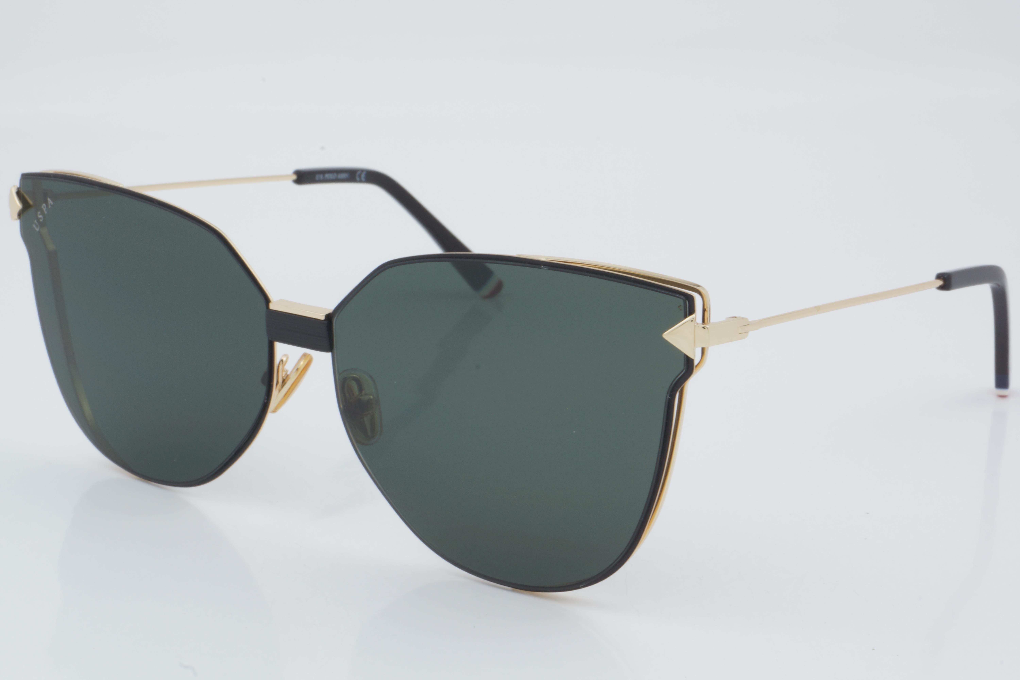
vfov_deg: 18.2
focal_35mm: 75
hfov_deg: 27.0
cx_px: 510
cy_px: 340
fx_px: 2125
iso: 100
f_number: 32
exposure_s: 1/3
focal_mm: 50
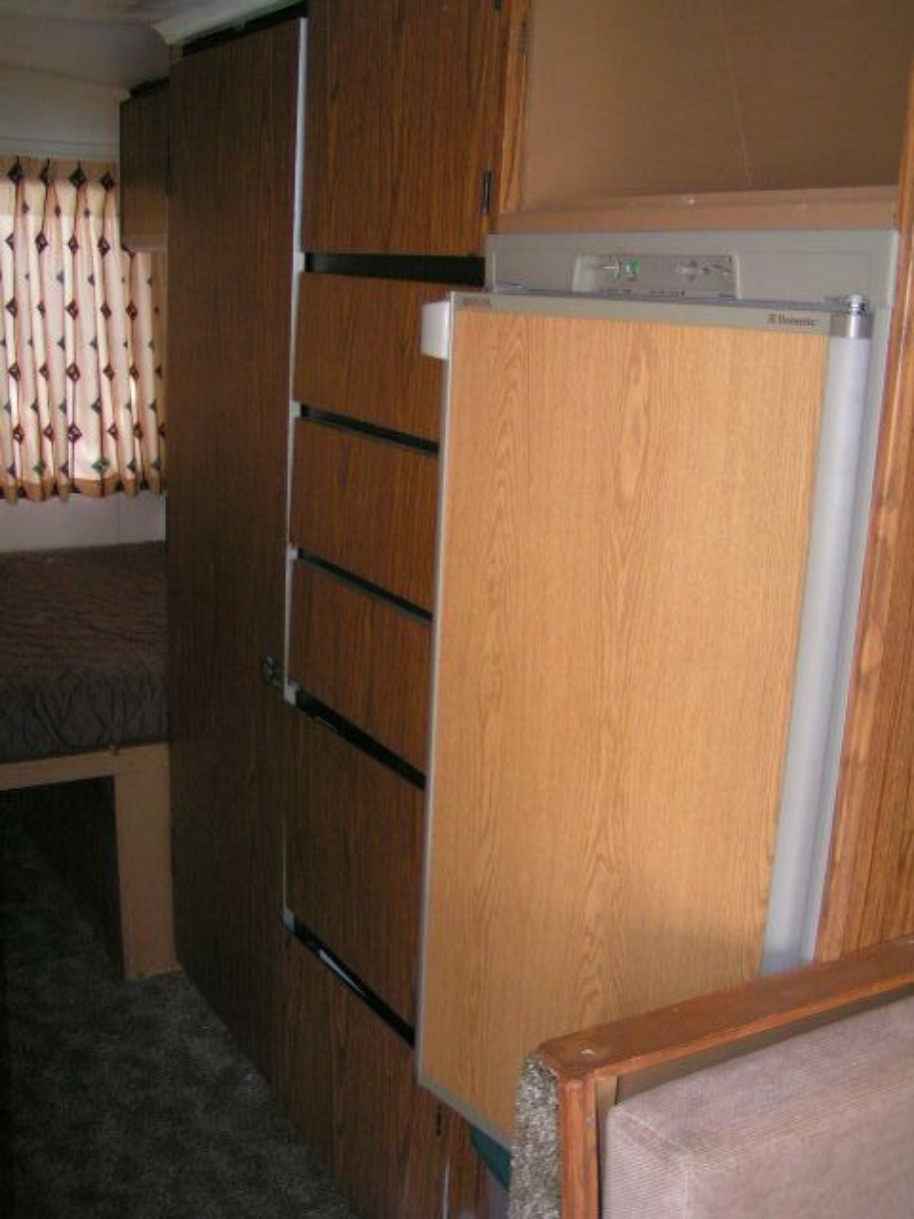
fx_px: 1338
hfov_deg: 37.7
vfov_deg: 49.0
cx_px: 457
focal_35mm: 38
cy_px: 610
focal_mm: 5.8
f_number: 2.8
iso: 200
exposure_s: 1/40
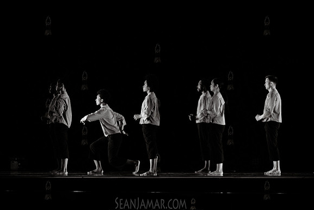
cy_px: 118
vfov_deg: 6.9
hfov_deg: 10.3
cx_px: 156
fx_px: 1736
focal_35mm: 199
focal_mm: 170
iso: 3200
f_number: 2.8
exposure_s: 1/1000
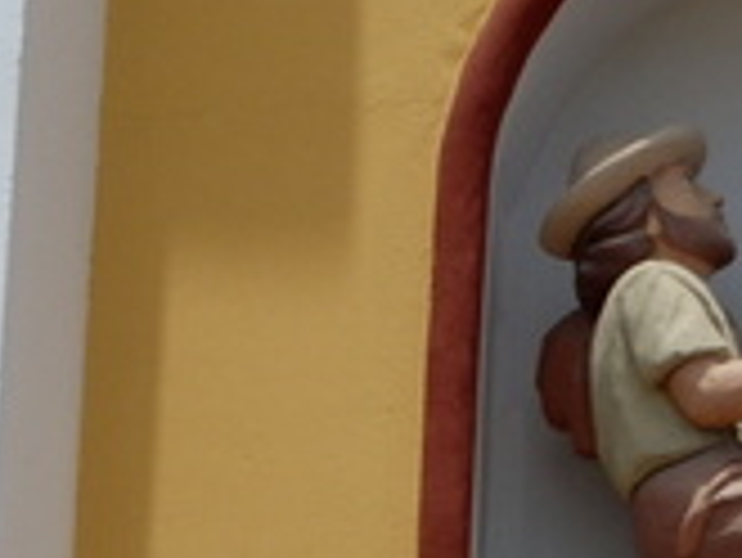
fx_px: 4741
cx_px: 895
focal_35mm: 221
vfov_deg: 6.7
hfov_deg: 8.8
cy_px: 506
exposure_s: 1/125
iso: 160
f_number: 16
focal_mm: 13.1
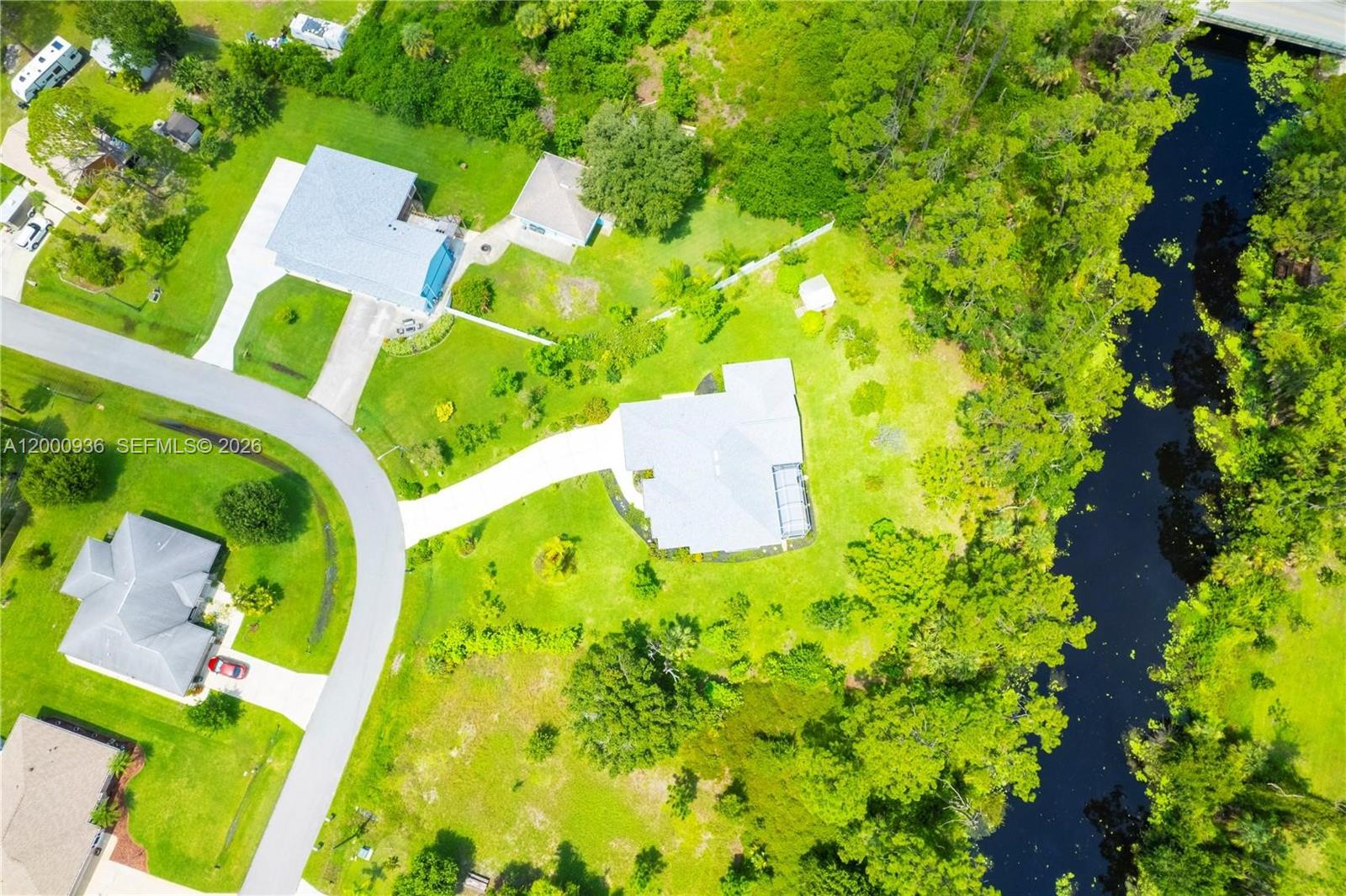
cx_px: 673
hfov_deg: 78.6
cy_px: 448
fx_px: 822
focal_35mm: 22
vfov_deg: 57.2
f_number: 2.8
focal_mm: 8.38
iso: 120
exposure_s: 1/60
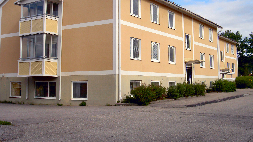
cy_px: 52
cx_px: 127
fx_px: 322
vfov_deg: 24.8
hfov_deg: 42.9
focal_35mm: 48
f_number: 4.9
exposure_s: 1/500
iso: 100
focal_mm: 9
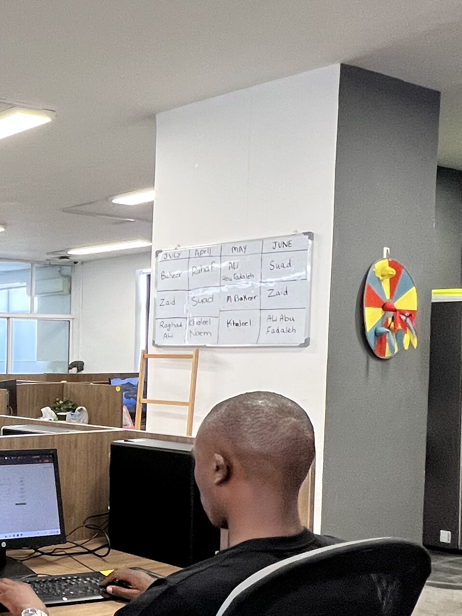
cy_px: 378
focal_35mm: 41
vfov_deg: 45.4
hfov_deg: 25.8
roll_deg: -0.7
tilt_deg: -1.4
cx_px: -235
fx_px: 729
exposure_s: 1/50
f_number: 1.8
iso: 160
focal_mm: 1.57
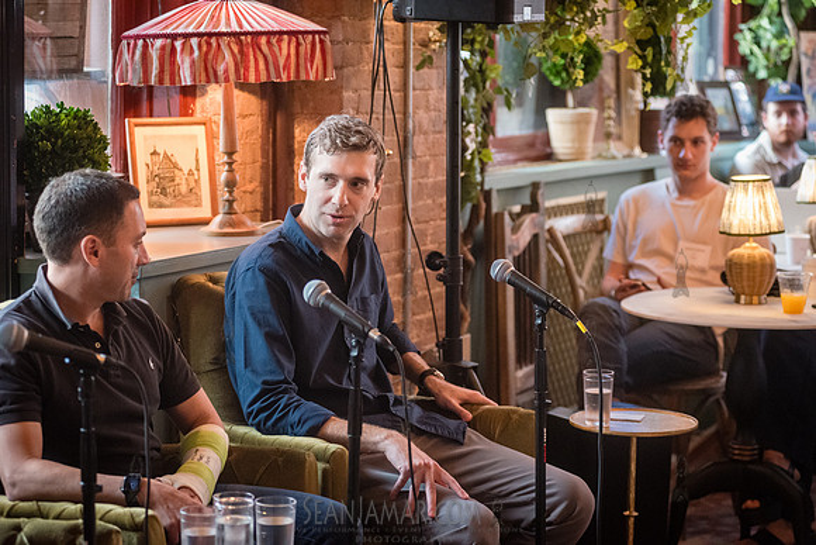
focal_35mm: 86
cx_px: 408
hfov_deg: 23.6
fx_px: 1950
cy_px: 272
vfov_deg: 15.9
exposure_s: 1/200
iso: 5000
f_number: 3.5
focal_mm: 86
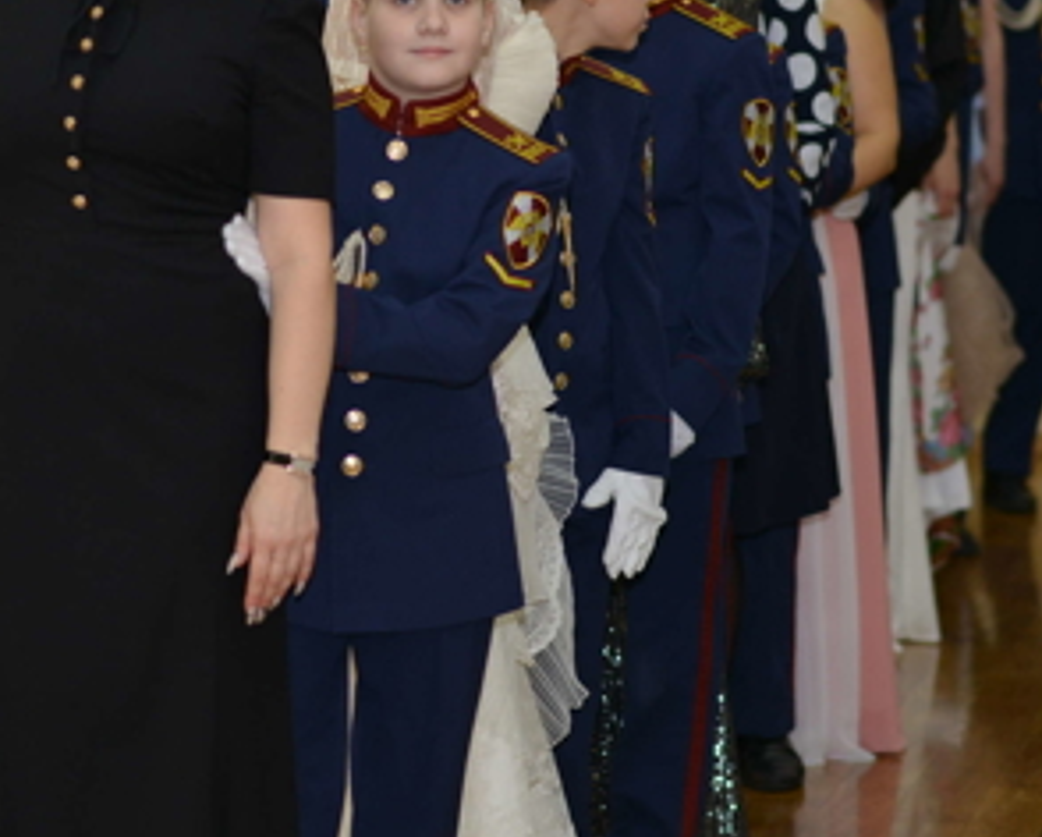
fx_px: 6269
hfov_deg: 9.5
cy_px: 238
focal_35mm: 203
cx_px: 289
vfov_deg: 7.6
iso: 640
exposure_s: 1/250
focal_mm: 85
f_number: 2.5
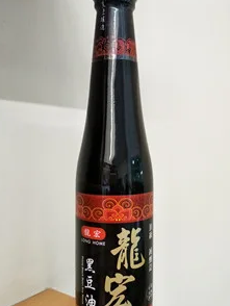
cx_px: 121
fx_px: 274
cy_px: 169
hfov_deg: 45.5
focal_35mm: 31
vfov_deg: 58.2
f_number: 1.7
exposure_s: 1/30
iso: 209
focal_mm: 4.1
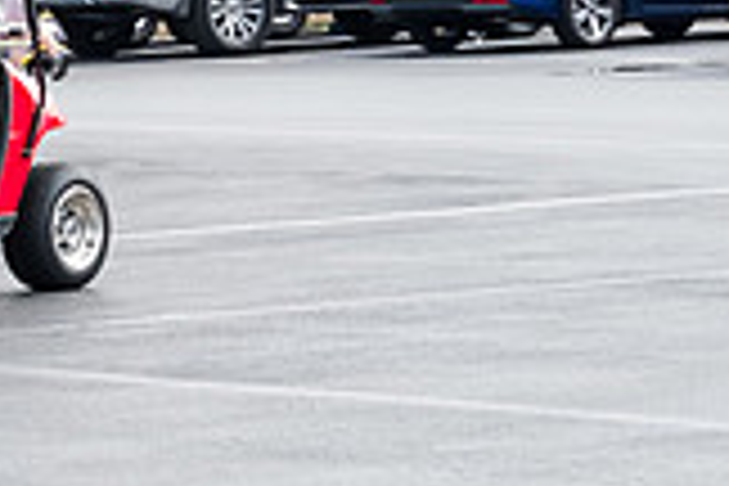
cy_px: 142
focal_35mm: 279
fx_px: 5649
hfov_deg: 7.2
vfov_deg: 4.9
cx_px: -428
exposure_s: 1/200
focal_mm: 52
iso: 400
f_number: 9
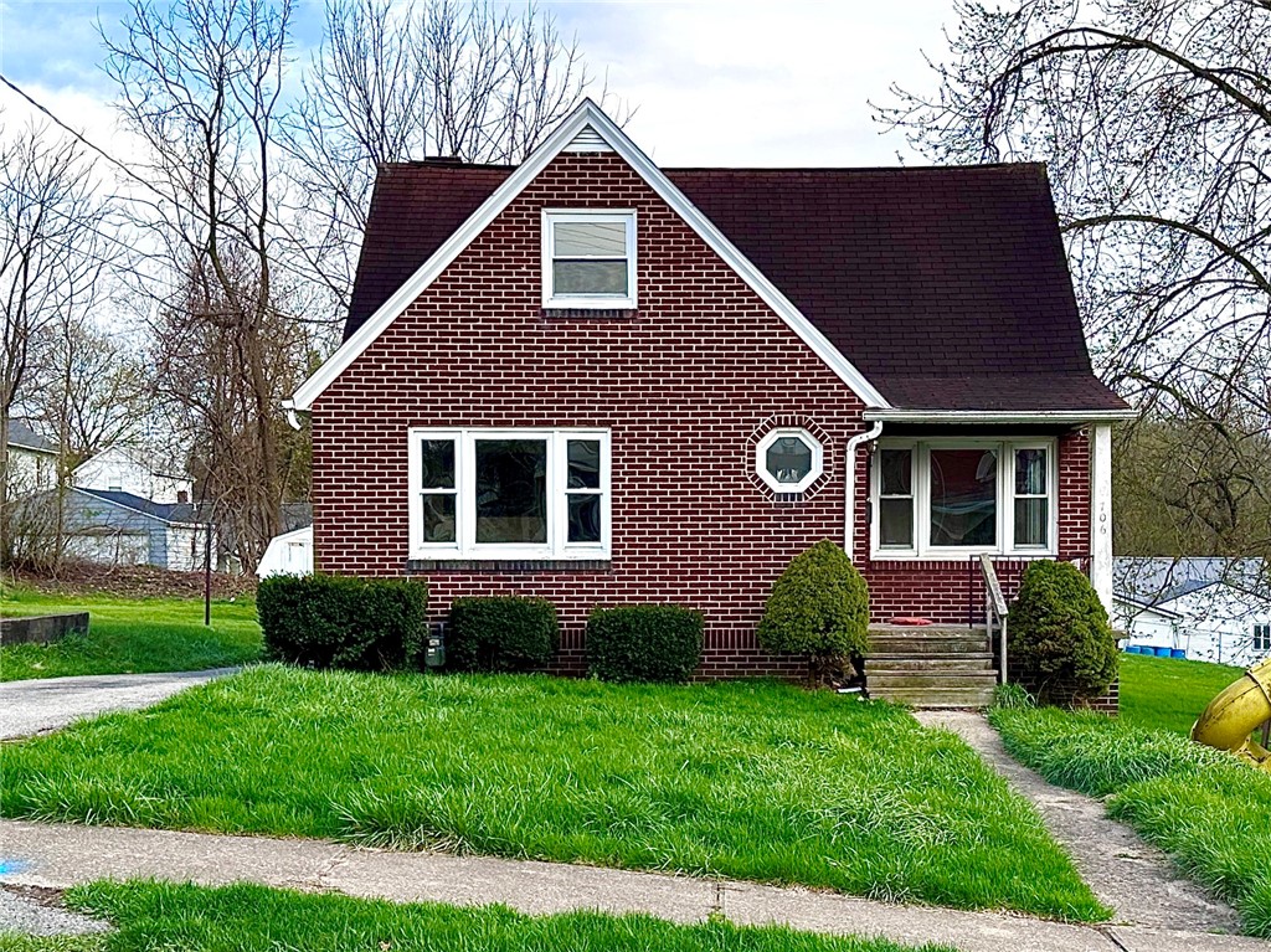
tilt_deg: +0.3
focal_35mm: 24
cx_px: 636
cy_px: 476
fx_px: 881
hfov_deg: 71.6
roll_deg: -2.9
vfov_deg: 56.8
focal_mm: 6.86
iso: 80
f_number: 1.78
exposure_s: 1/389
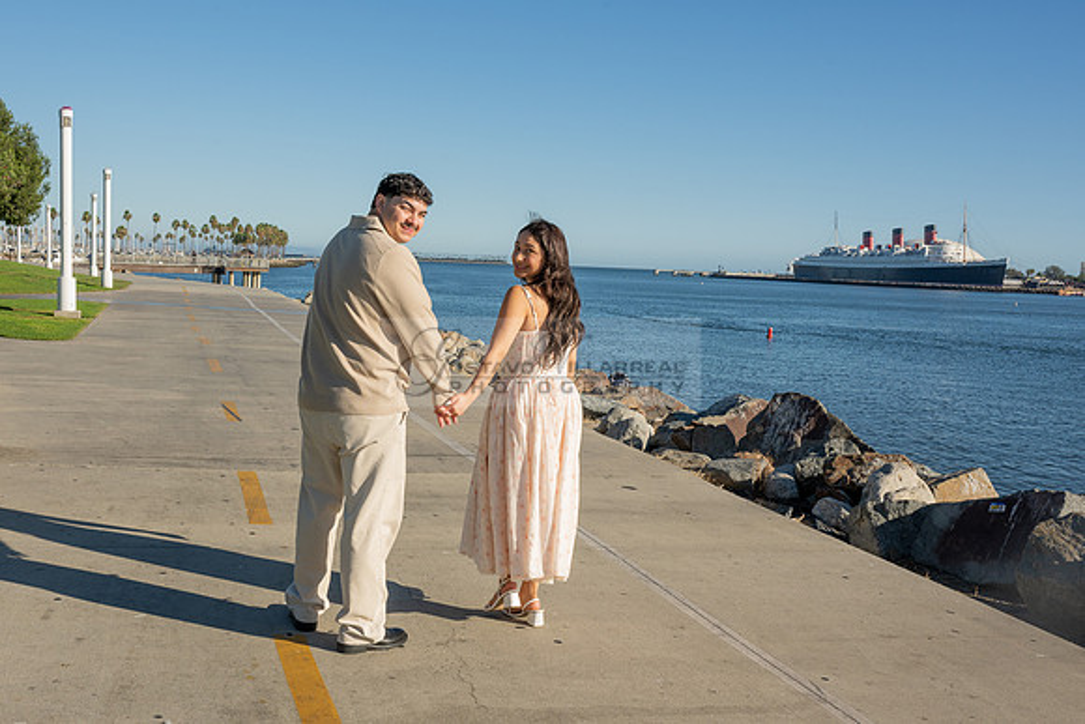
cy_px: 400
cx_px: 455
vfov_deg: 33.3
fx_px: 1208
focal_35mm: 40
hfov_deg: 48.2
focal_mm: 33.5
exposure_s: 1/200
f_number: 14
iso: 200
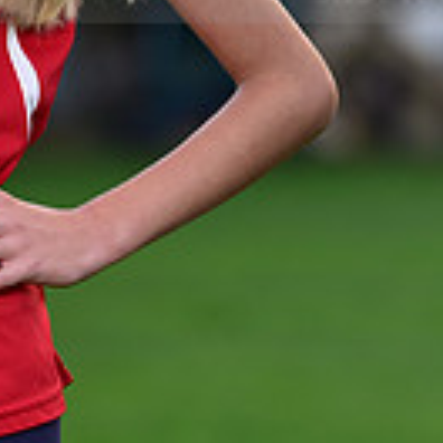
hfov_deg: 2.7
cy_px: -84
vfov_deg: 2.7
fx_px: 9223
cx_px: -126
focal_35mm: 637
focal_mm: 170
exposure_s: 1/320
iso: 400
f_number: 4.5
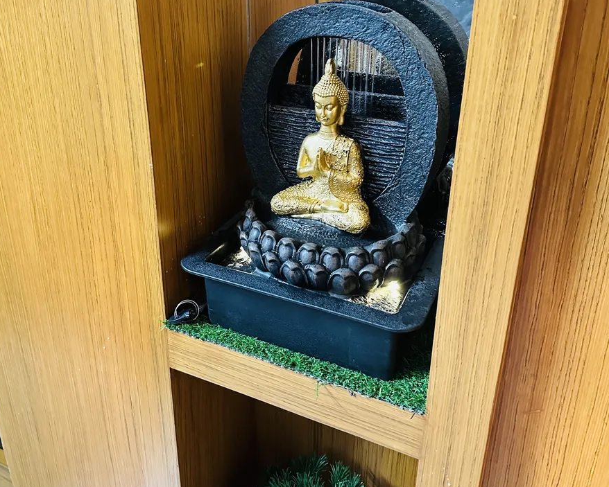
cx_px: 304
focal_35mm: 32
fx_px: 577
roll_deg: -0.5
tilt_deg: -22.4
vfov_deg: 45.4
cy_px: 180
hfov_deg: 55.6
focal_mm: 6.86
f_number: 1.78
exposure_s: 1/25
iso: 1250
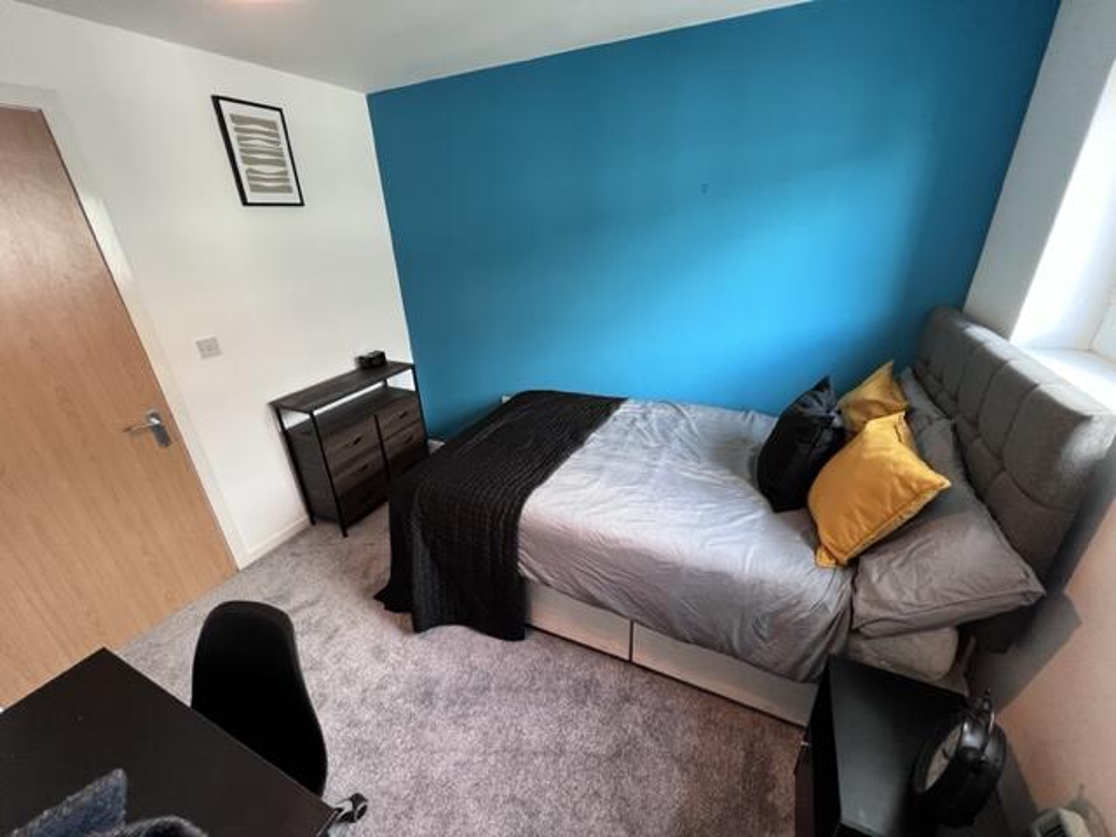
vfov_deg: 89.9
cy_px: 418
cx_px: 558
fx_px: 419
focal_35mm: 13
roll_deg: +2.6
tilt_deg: -23.9
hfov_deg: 106.2
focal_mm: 1.57
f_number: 1.8
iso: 250
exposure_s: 1/50
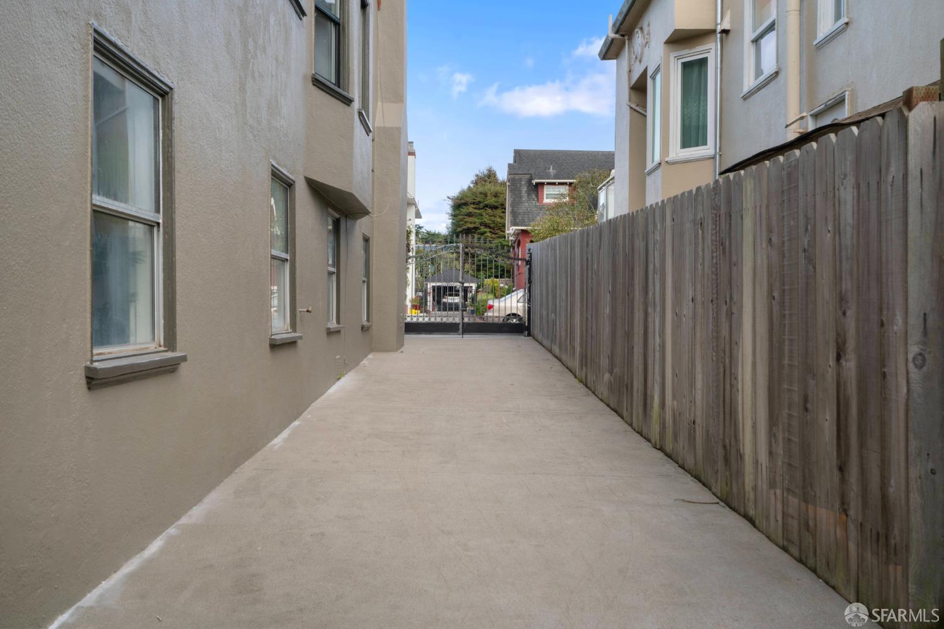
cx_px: 472
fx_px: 918
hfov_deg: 54.4
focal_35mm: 35
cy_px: 314
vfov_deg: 37.9
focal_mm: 35
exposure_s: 1/30
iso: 400
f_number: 14
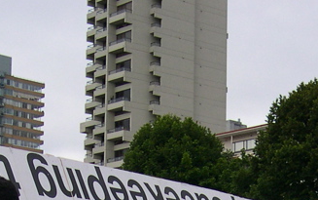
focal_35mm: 123
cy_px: 349
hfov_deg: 16.9
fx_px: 1067
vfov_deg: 10.1
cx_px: 182
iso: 100
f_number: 2.8
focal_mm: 8
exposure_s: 1/423
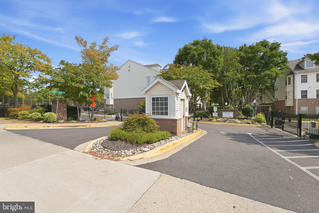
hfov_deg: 104.2
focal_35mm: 14
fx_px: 124
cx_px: 160
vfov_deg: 81.3
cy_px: 106
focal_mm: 14
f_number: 9
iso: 250
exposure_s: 1/500
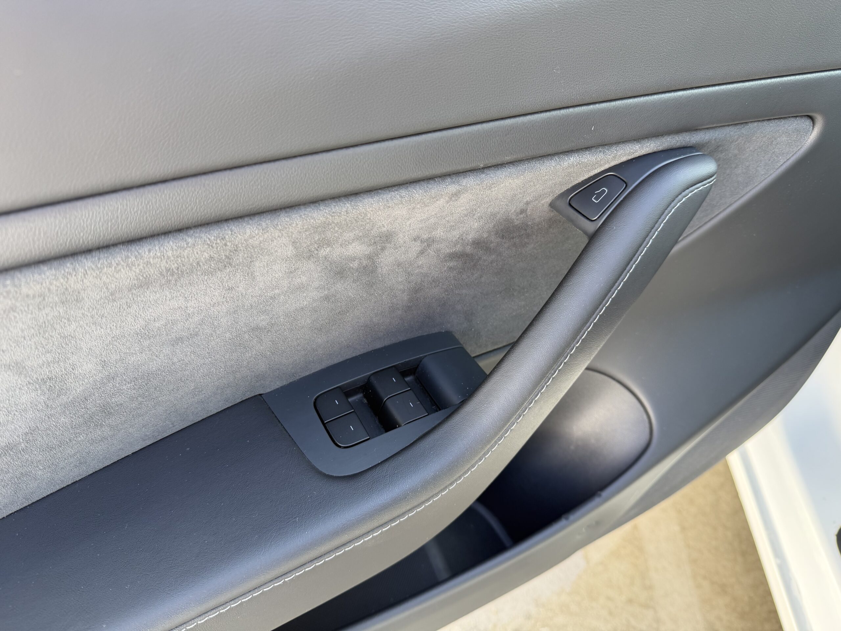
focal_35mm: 24
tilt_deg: -43.1
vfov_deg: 56.8
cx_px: 420
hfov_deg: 71.6
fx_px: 583
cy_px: 316
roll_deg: +4.5
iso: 80
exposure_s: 1/178
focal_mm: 6.76
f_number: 1.78
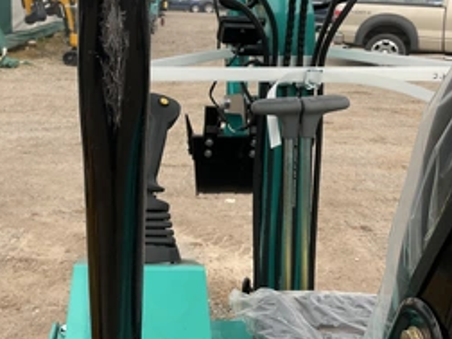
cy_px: 90
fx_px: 601
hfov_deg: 41.1
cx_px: 181
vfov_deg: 31.0
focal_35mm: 46
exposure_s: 1/1534
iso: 25
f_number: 1.8
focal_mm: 3
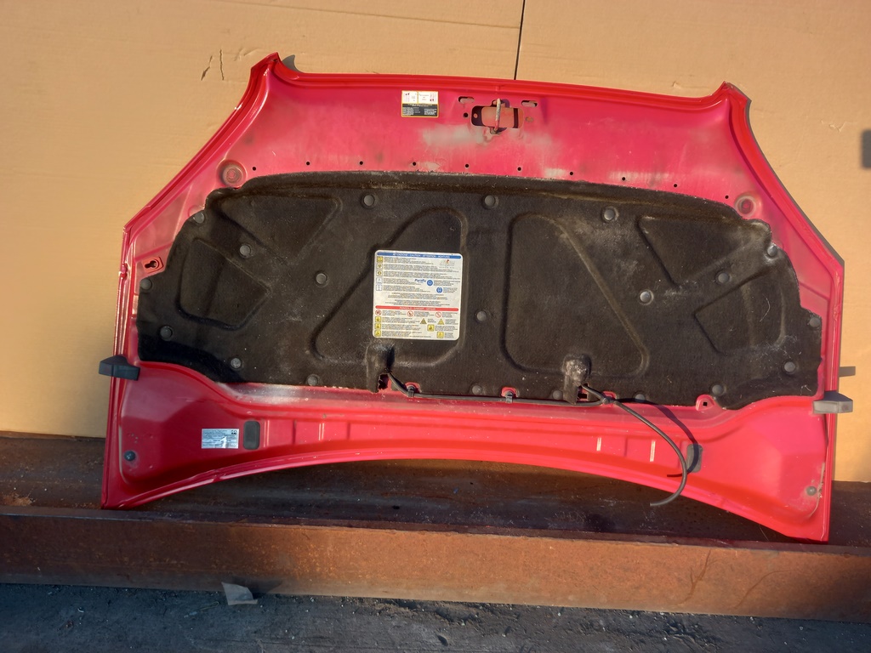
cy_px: 326
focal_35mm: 25
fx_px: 629
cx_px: 436
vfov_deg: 54.9
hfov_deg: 69.4
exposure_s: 1/147
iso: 25
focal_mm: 4.6
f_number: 2
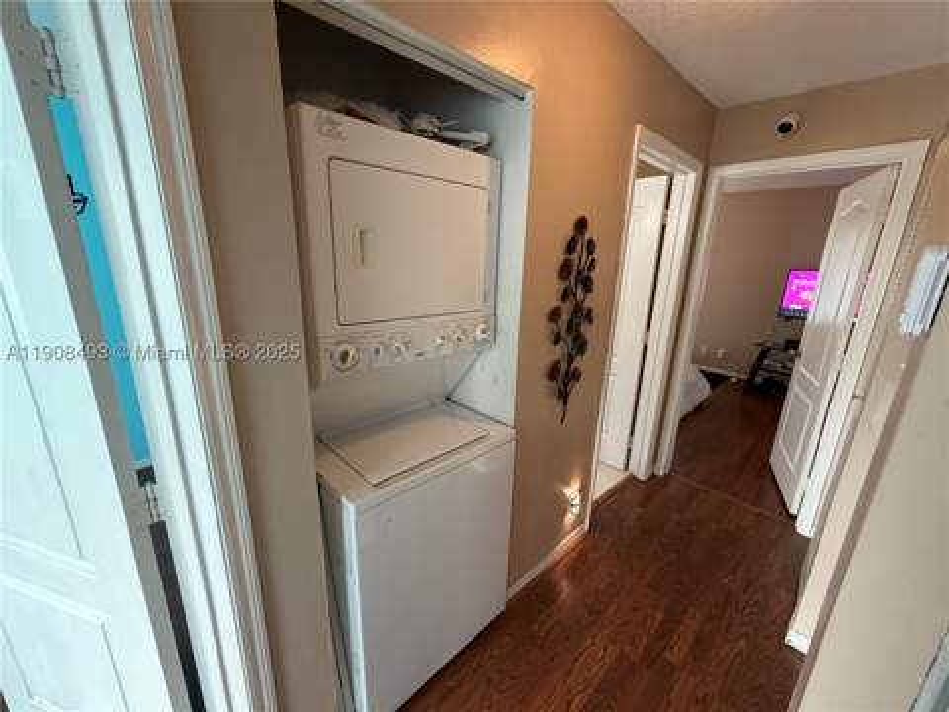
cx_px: 474
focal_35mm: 14
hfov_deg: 102.1
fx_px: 384
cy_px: 356
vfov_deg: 85.7
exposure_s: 1/76
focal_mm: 2.22
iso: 320
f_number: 2.2
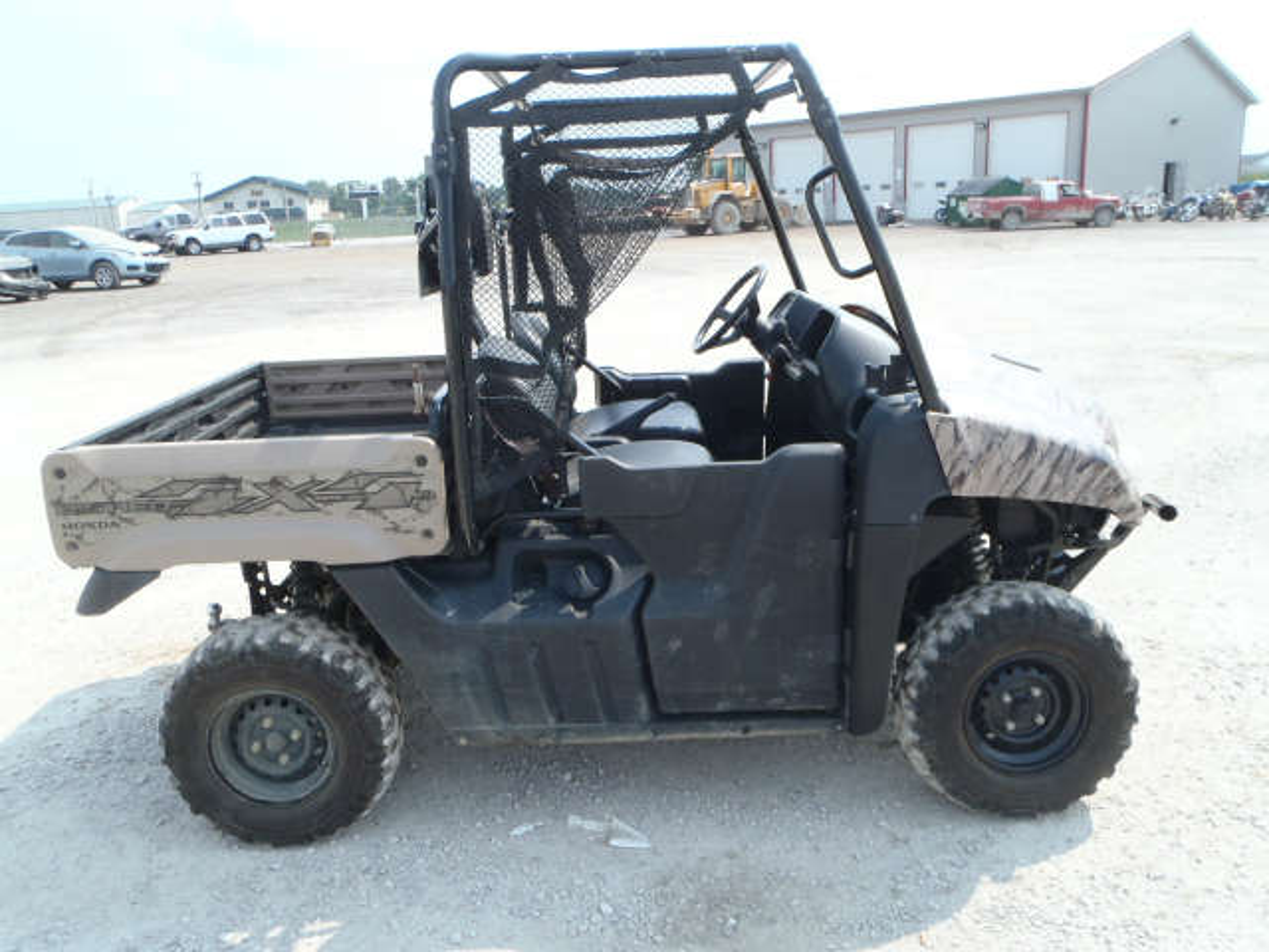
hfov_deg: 63.4
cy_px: 476
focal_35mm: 28
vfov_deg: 49.7
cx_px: 634
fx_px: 1026
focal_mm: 5
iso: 80
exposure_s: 1/320
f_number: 4.5
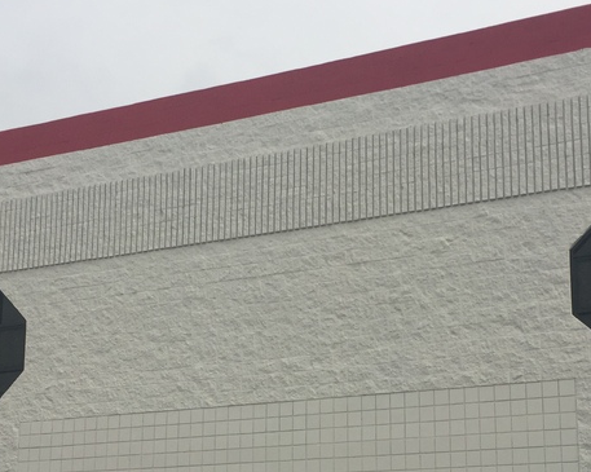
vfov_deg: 24.2
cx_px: 330
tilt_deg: +10.7
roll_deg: +0.2
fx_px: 1084
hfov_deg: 30.5
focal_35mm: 62
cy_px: 378
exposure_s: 1/2825
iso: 32
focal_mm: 4.15
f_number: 2.2
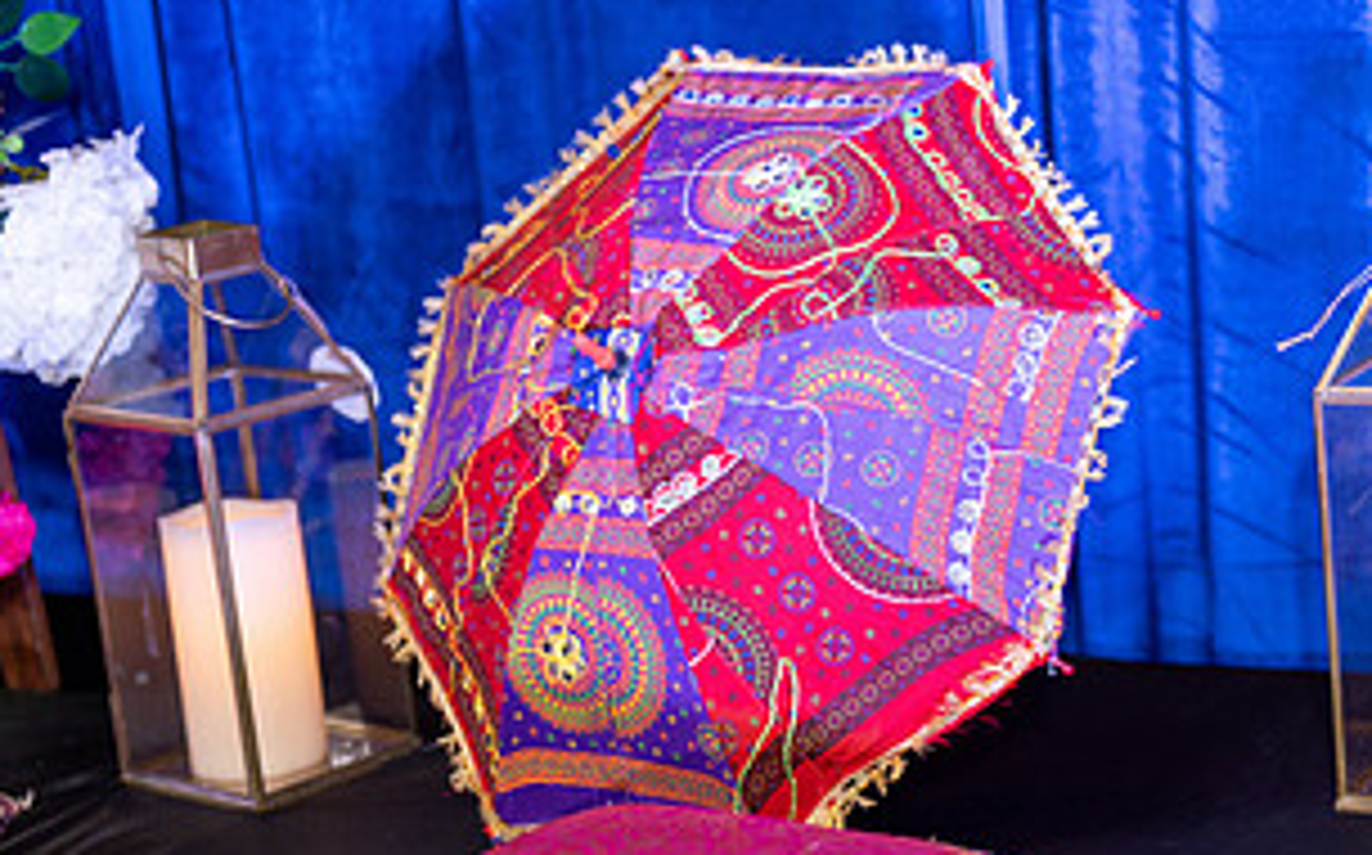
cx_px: 1152
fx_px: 3624
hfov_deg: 21.1
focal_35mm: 97
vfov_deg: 13.4
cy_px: 623
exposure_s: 1/160
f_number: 1.4
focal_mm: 50
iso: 250
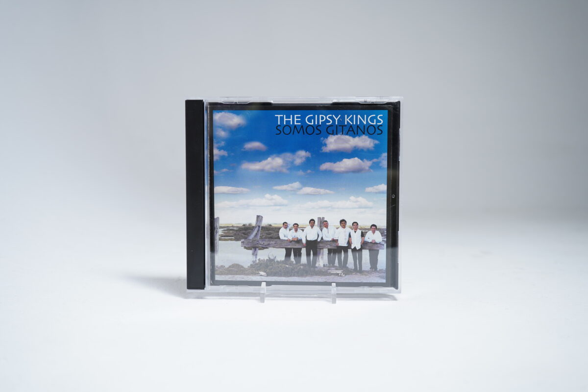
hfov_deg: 50.7
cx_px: 294
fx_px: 621
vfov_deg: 35.1
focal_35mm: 38
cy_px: 196
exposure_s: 1/6
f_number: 6.3
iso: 160
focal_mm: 38
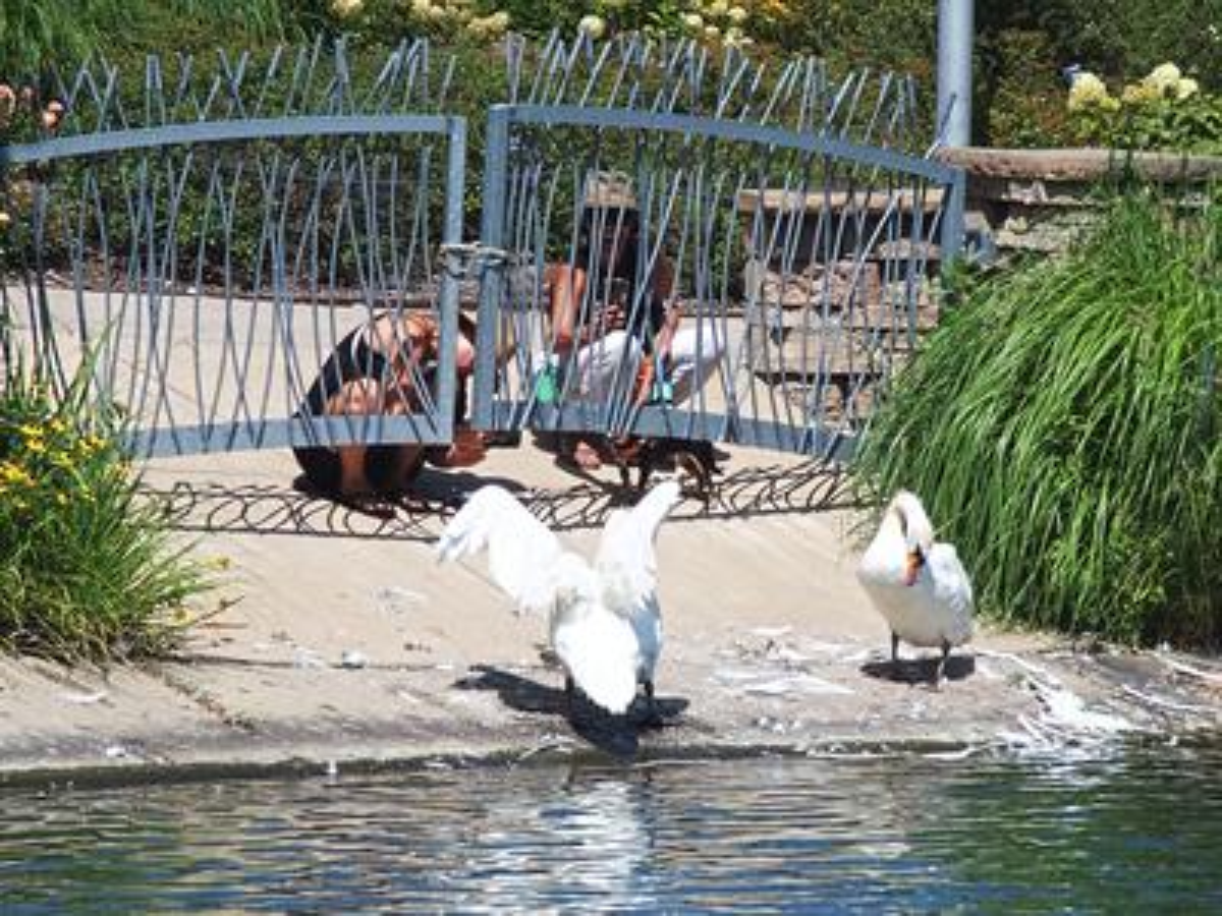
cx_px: 611
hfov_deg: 6.6
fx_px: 10590
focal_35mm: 300
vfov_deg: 5.0
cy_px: 458
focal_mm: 64.3
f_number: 5.6
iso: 100
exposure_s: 1/800
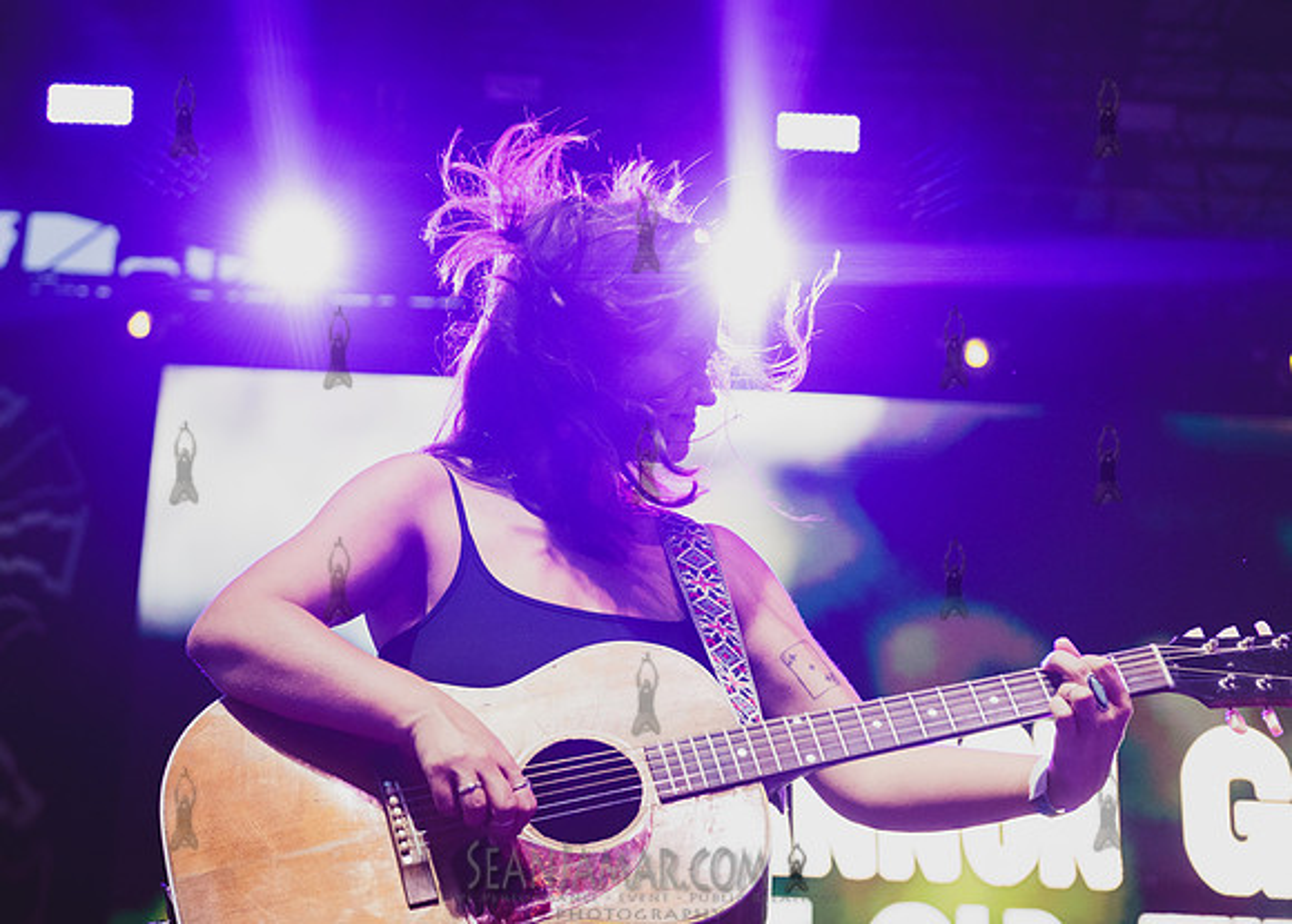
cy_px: 389
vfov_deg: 19.0
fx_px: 2764
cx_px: 490
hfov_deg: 26.2
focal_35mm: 75
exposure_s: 1/500
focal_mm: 62
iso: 4000
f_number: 4
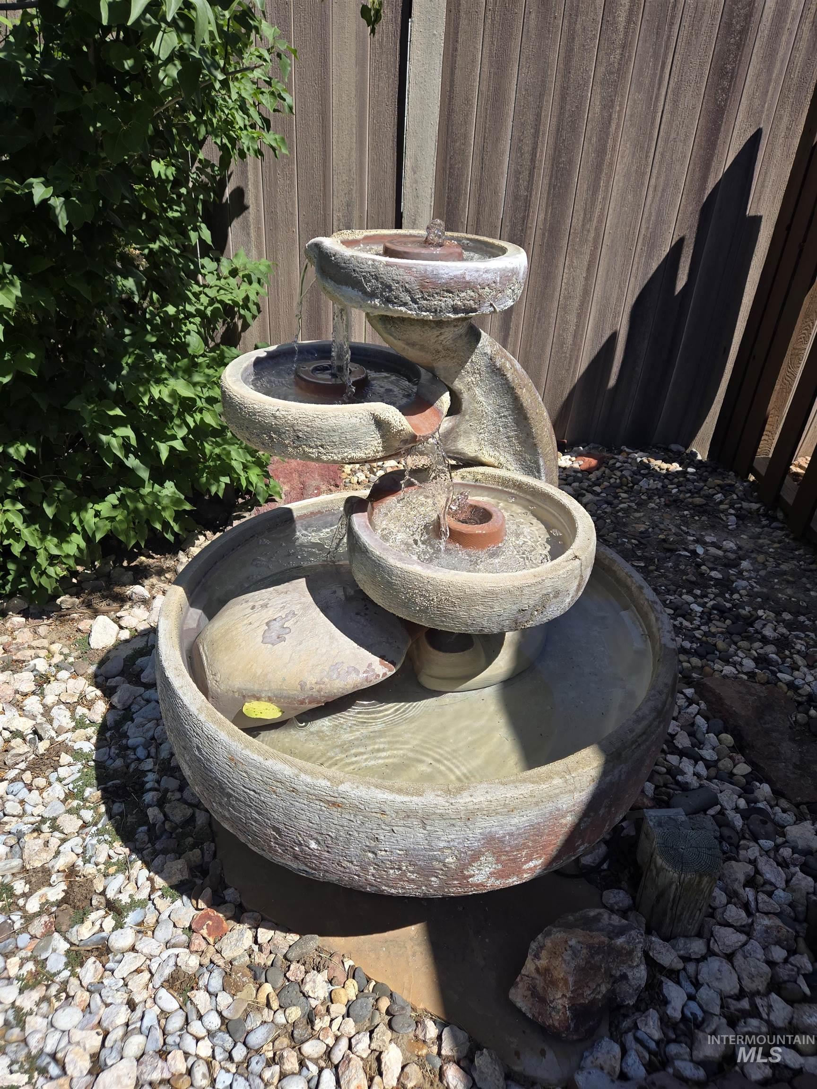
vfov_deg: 73.9
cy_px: 544
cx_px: 408
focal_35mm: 23
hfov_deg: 58.9
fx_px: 724
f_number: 1.8
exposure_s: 1/1686
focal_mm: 5.4
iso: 25
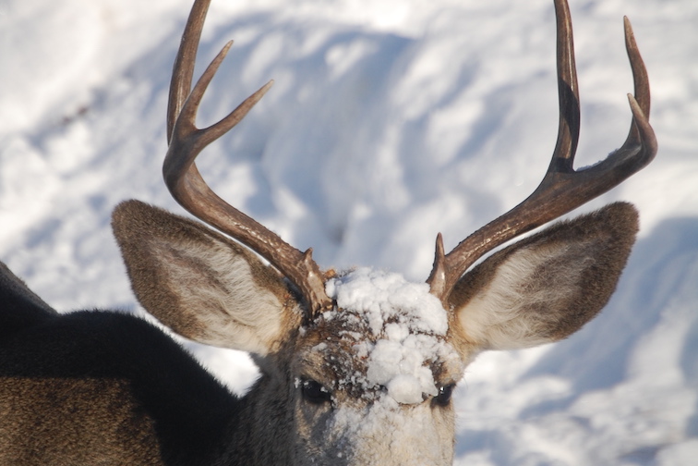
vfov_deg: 3.0
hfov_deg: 4.6
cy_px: 196
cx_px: 349
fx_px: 8782
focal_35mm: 453
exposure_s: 1/2000
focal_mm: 200
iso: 320
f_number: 5.6
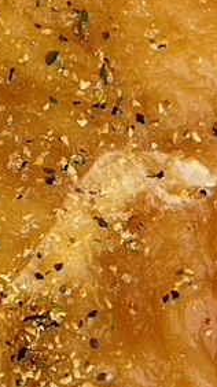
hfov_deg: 11.7
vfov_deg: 20.8
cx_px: 45
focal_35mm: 103
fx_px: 1057
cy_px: 166
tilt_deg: -87.3
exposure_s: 1/68
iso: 125
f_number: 1.8
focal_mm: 4.25
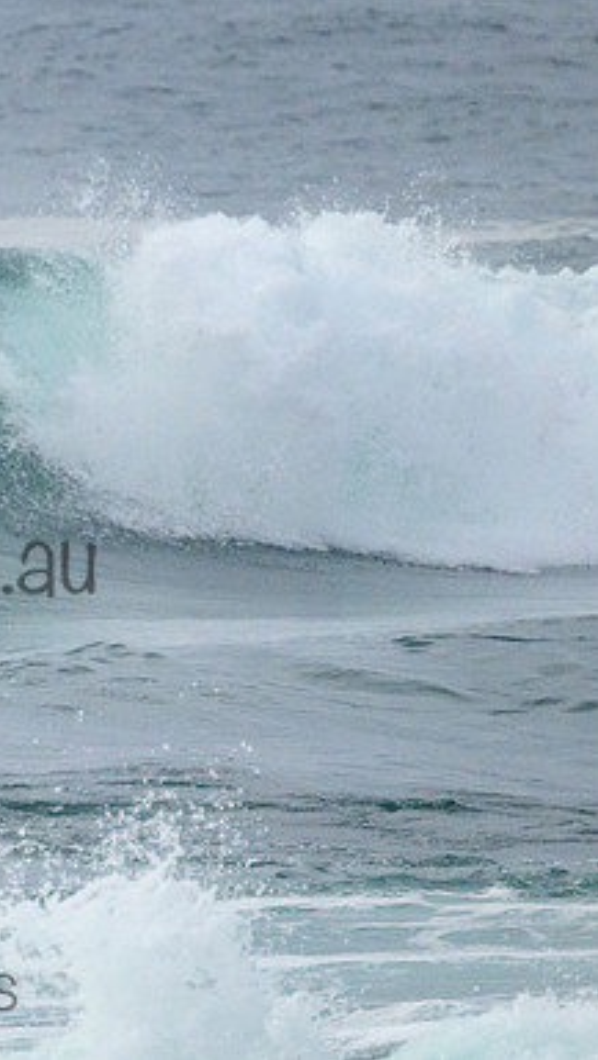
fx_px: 48862
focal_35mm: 1736
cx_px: -293
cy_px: 471
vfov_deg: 1.2
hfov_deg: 0.7
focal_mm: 800
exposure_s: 1/2000
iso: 2200
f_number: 11
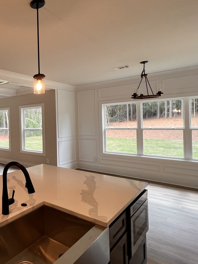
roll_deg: +2.1
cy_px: 120
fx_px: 175
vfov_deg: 73.8
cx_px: -2
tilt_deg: +2.2
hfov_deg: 48.0
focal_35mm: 23
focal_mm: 1.57
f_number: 1.8
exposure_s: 1/120
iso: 80
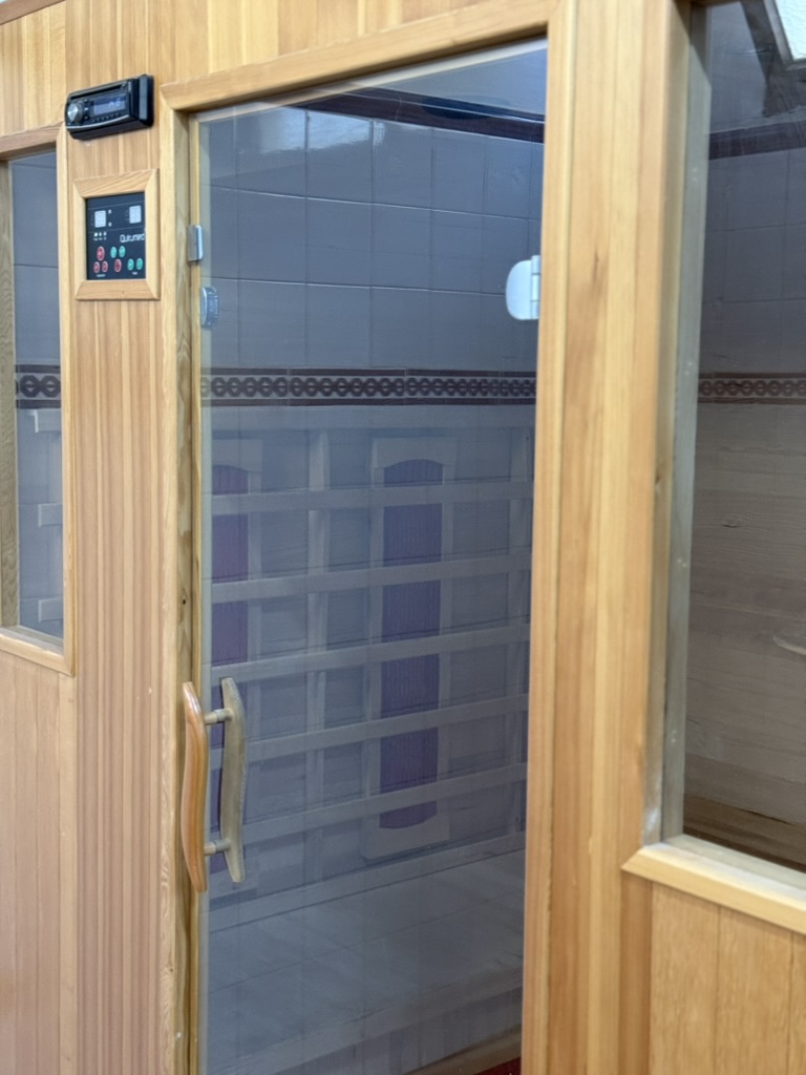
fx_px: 1490
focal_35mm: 48
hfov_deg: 30.3
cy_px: 538
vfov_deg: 39.7
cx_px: 403
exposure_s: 1/33
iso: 400
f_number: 1.78
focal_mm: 6.76
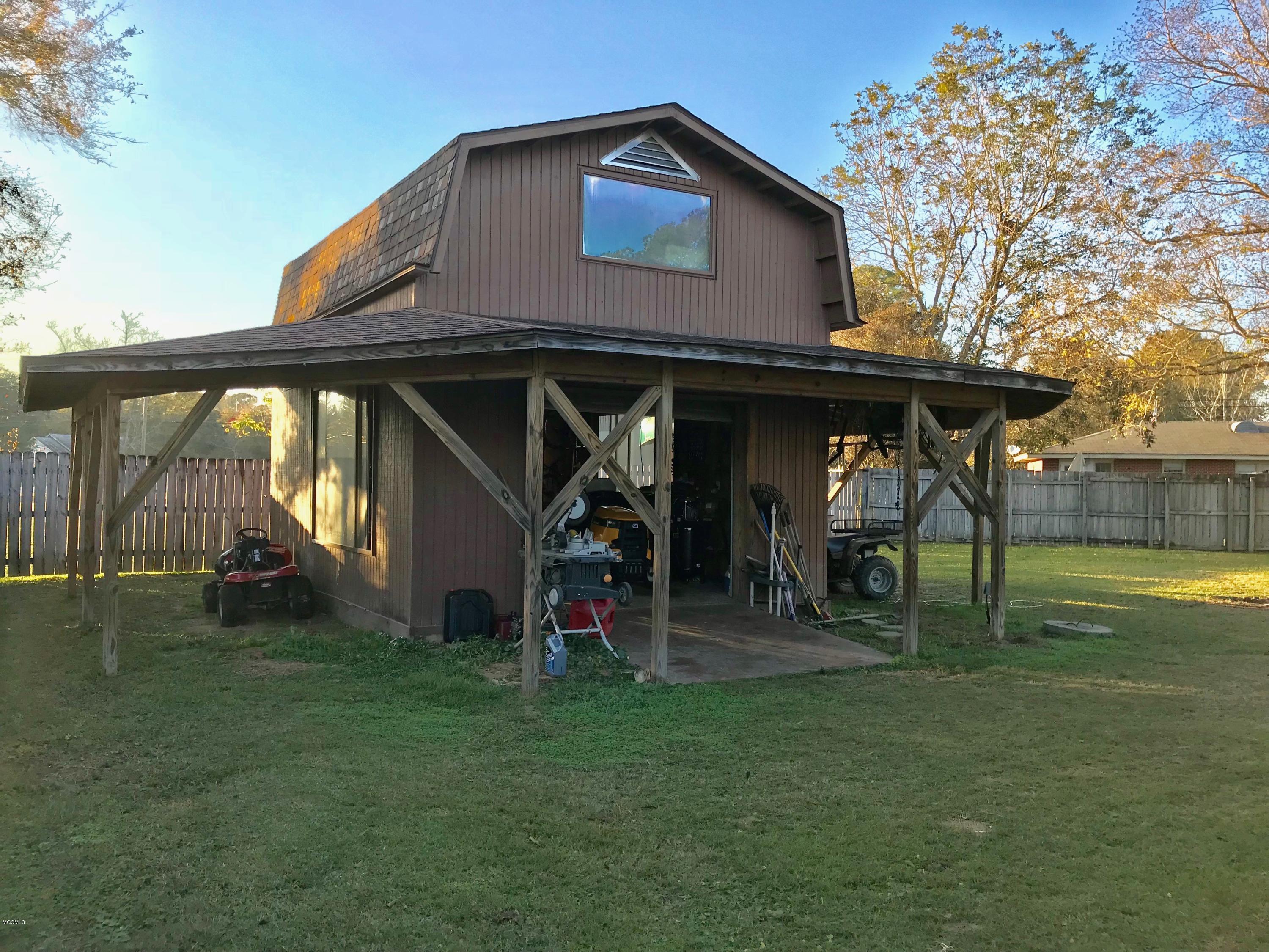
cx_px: 634
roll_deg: -0.3
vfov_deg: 49.7
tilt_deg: +0.1
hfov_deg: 63.4
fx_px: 1026
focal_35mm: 28
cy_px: 476
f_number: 1.8
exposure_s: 1/460
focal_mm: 3.99
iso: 20
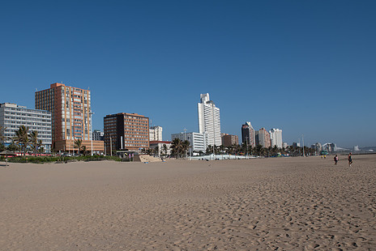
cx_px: 156
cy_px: 140
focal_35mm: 30
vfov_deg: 43.6
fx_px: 314
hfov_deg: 61.5
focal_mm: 24
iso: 125
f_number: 9
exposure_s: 1/500
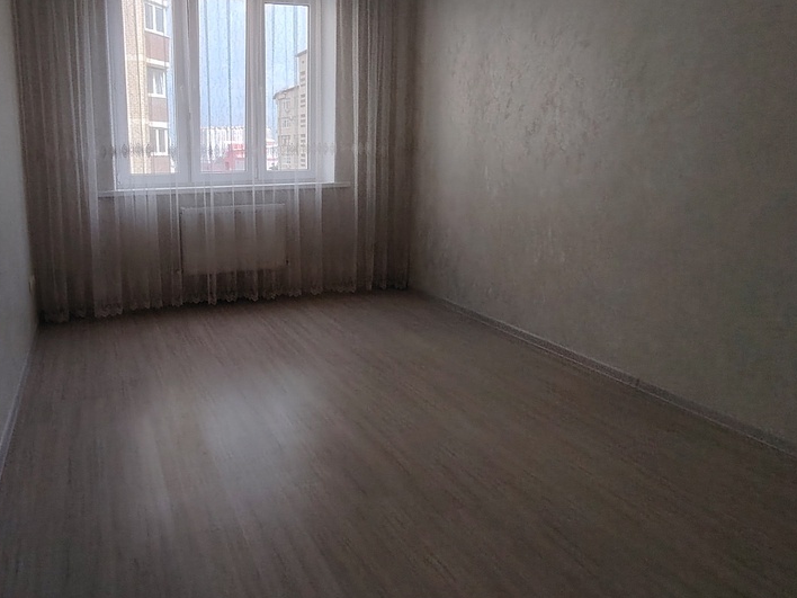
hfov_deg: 68.7
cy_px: 222
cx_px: 240
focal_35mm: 24
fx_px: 553
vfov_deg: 56.1
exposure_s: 1/344
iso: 100
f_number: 2.2
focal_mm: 1.42
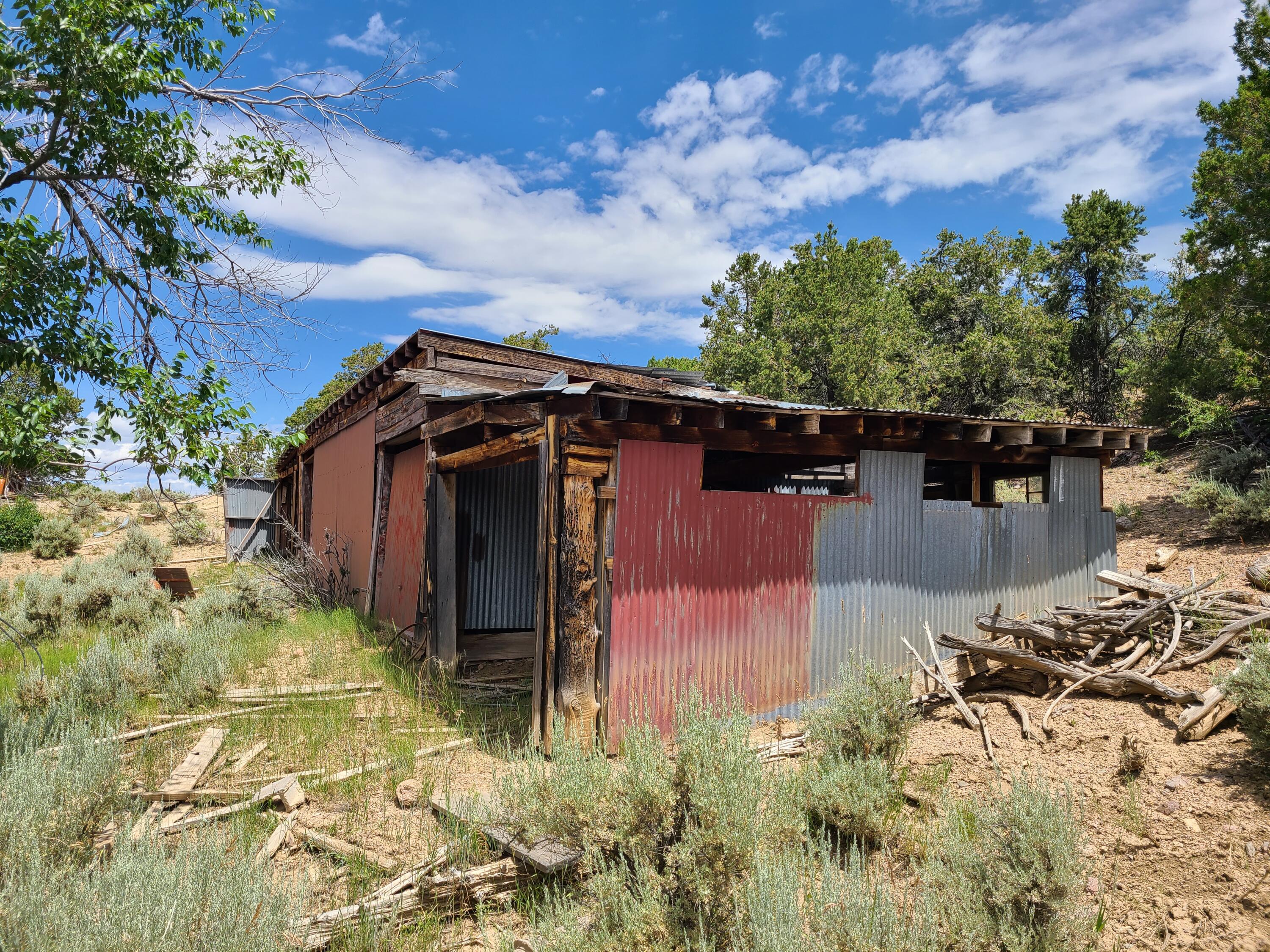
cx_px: 635
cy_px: 476
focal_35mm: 26
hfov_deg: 67.3
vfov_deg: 53.1
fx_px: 954
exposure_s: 1/1915
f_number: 1.8
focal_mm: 5.4
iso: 40
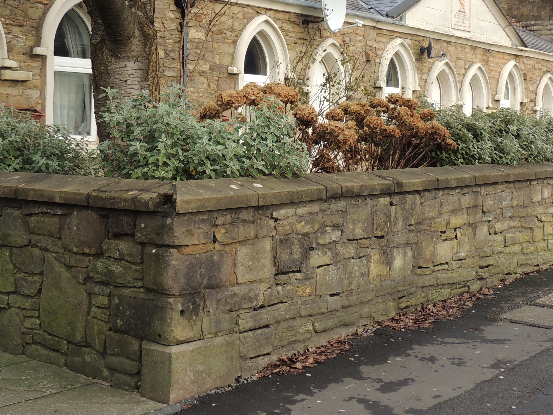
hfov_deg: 32.7
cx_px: 292
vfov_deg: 24.7
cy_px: 141
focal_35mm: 59
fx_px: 943
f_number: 3.2
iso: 100
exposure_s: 1/125
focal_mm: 5.8
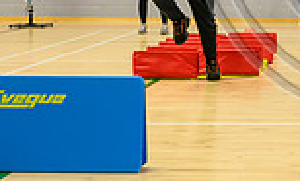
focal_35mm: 136
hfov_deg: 15.0
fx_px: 1102
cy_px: -29
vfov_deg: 9.3
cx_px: 365
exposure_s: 1/400
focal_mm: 33.5
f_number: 3.5
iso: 2500
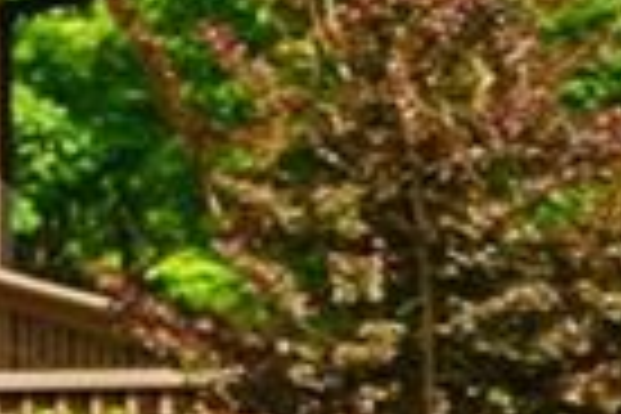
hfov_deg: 8.1
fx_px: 3272
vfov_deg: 7.2
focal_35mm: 190
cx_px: -1620
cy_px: -153
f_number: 10
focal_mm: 17
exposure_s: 1/200
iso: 100
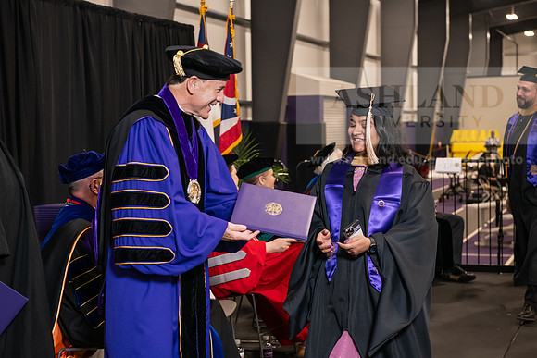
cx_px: 268
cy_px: 179
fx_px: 1044
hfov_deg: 28.8
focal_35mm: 70
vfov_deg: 19.5
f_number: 5
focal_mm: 70
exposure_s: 1/125
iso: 2000
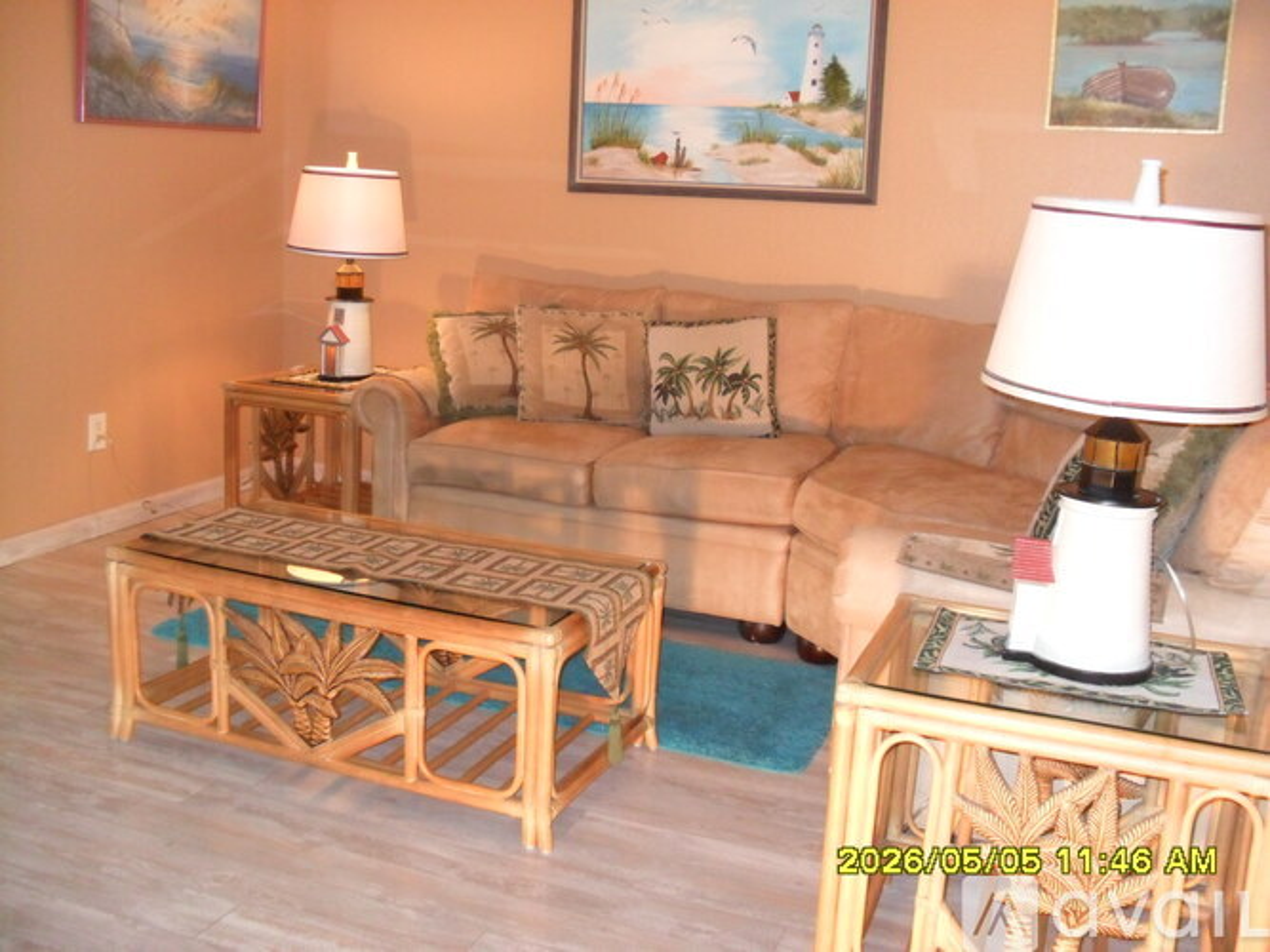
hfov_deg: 52.6
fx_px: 1284
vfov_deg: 40.7
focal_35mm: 35
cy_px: 476
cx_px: 635
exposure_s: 1/45
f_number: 3
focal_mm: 6.3
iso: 320
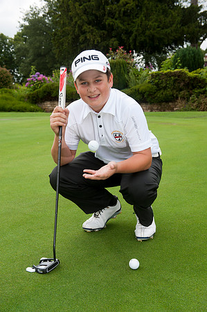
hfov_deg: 28.0
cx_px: 104
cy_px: 156
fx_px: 415
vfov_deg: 41.2
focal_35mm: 48
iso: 200
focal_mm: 48
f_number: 6.3
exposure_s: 1/200
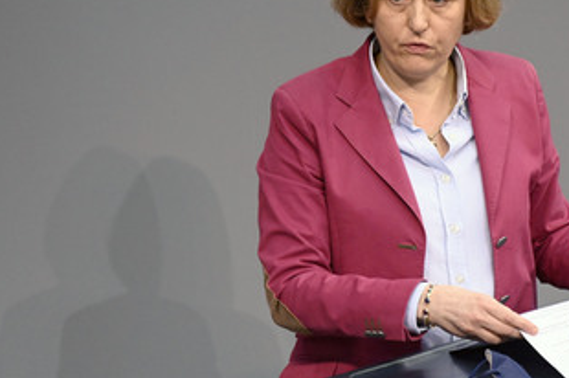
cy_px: 145
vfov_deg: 2.1
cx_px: 405
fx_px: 10342
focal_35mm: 655
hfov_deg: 3.2
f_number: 5.6
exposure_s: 1/250
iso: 8000
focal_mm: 450
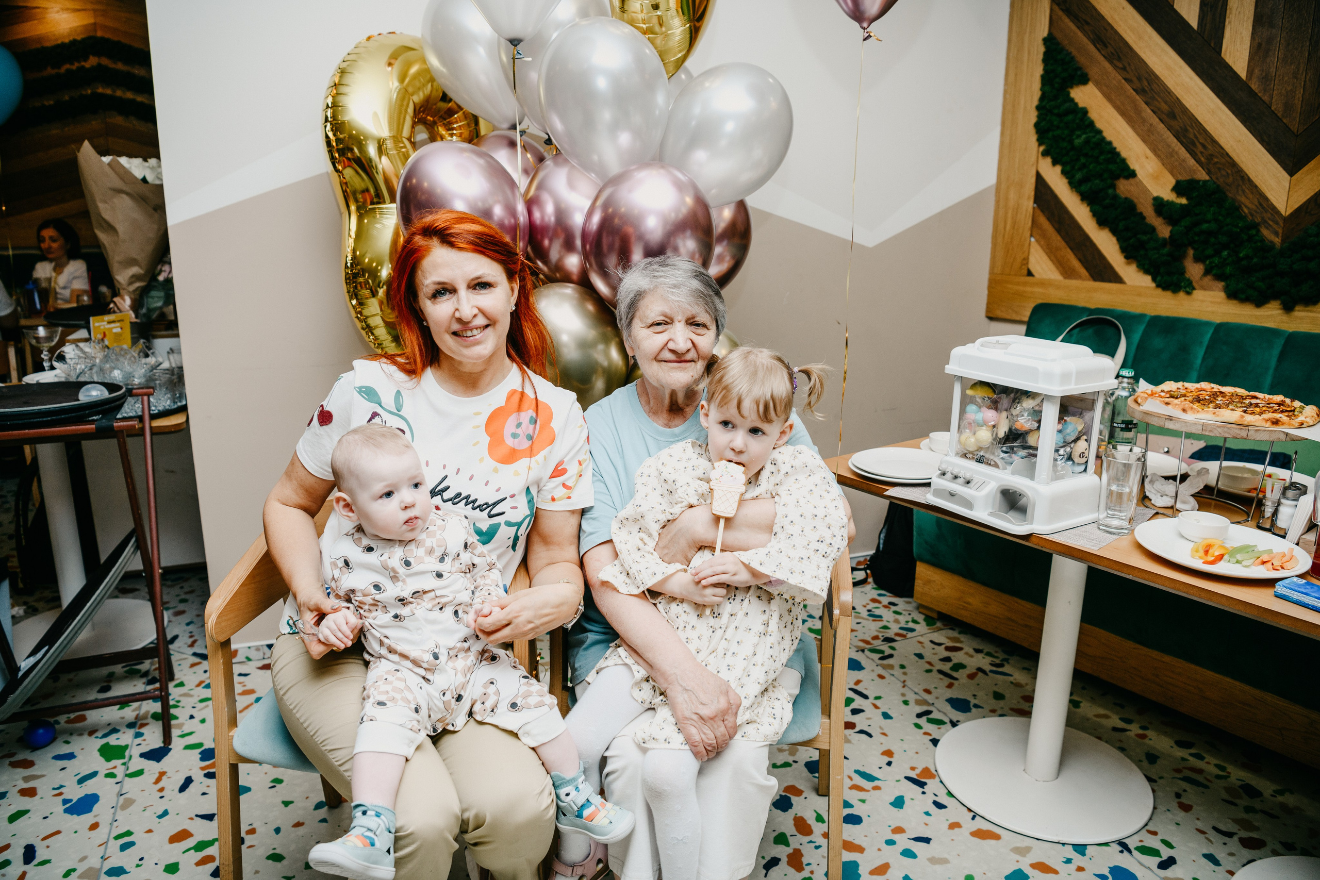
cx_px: 660
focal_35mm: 26
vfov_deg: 49.6
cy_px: 440
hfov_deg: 69.4
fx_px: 953
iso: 125
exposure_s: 1/160
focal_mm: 26
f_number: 3.5
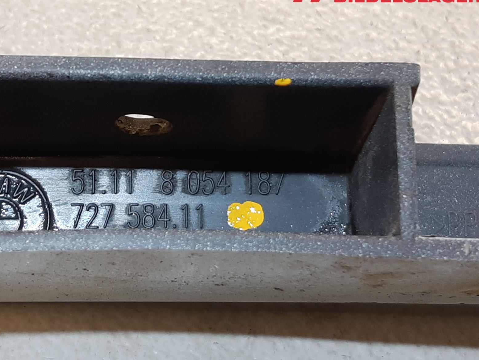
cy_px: 186
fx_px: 471
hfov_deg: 53.1
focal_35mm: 34
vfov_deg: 41.8
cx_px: 168
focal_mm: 3.93
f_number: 1.7
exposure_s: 1/50
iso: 64
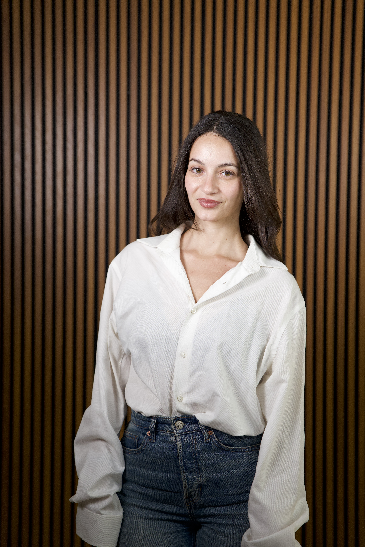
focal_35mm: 70
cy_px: 274
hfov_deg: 19.5
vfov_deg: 28.8
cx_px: 182
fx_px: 1065
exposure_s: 1/400
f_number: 2.8
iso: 1600
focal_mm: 70
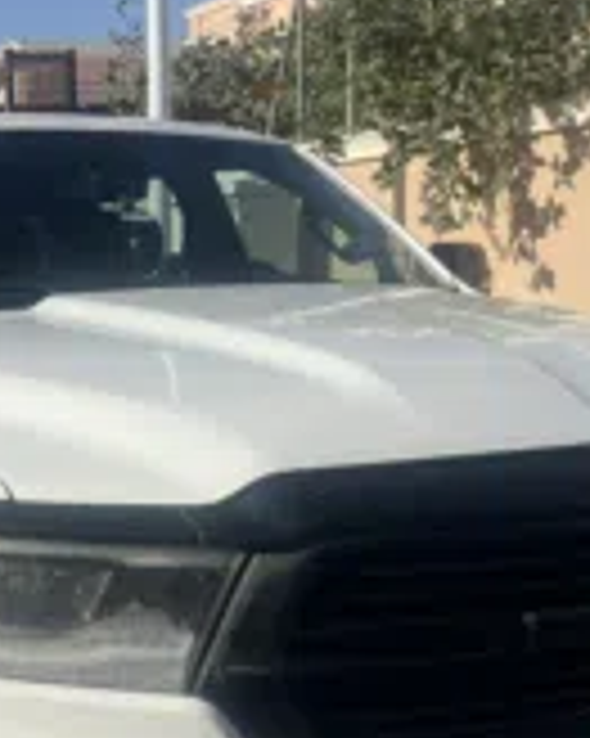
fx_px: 1355
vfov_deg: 29.9
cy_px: 567
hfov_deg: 24.0
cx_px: 72
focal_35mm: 62
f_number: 1.5
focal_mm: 5.7
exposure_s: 1/6993
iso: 50
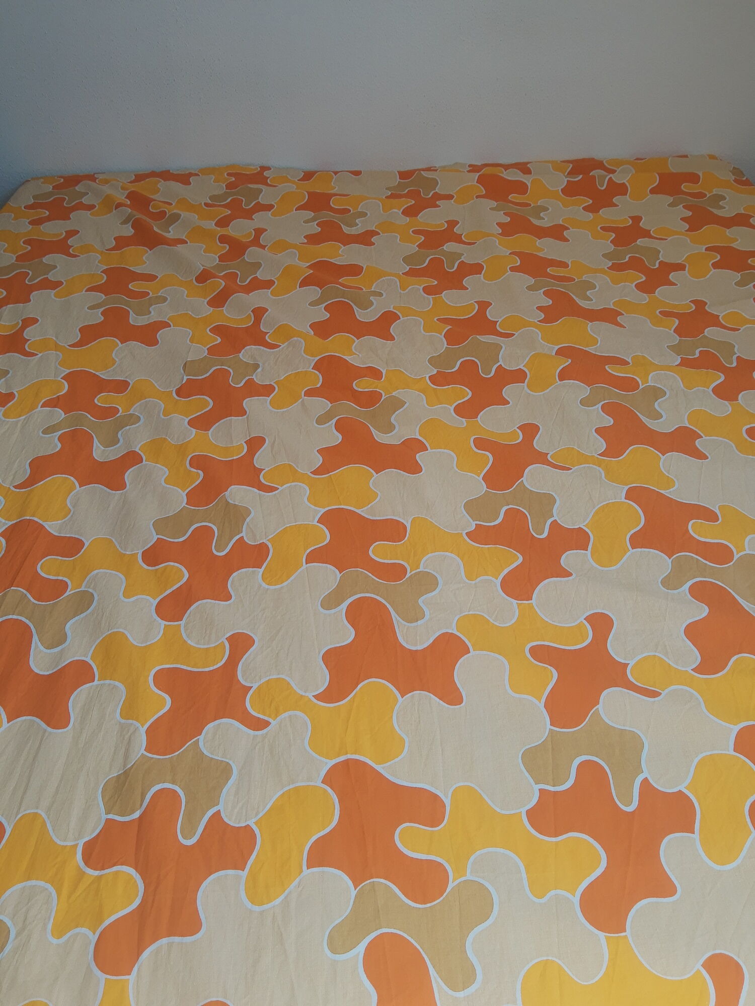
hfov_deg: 53.1
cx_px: 378
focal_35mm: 26
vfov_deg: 67.3
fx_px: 756
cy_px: 503
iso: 49
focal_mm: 3.95
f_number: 1.8
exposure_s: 1/60
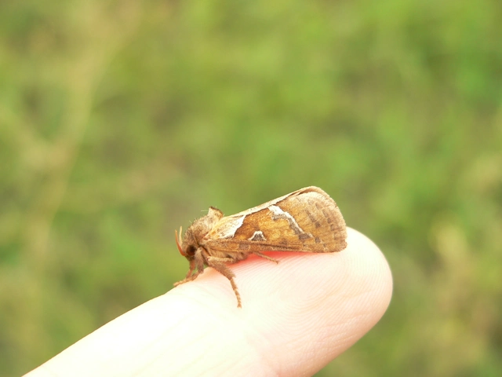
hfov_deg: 27.0
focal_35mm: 72
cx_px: 251
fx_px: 1044
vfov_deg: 20.4
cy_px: 188
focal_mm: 12
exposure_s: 1/60
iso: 80
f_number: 2.8
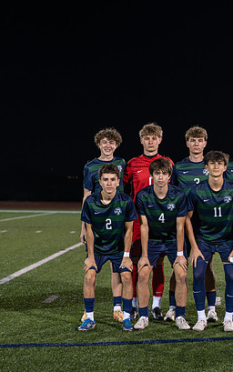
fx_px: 842
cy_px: 201
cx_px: 224
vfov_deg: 24.9
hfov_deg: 15.5
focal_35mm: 83
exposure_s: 1/640
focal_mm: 50
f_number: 2
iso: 1250
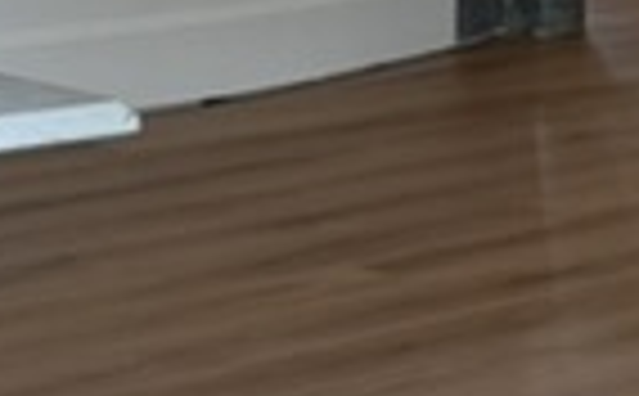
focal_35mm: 184
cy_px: 554
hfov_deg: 11.0
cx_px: 976
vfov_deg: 7.0
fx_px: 3197
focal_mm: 6.76
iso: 160
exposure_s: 1/120
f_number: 1.78
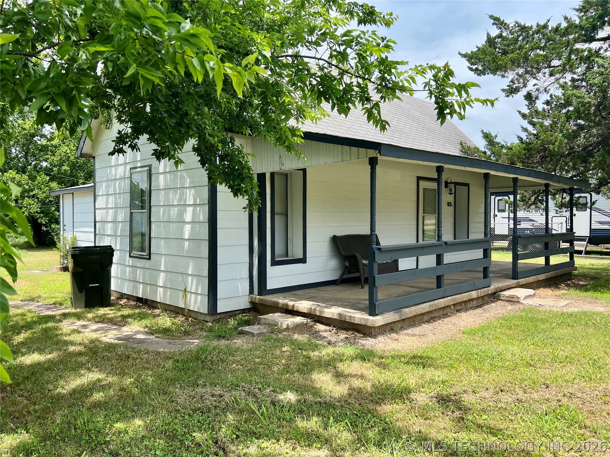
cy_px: 228
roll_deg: +0.0
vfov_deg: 53.1
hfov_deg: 67.3
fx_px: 458
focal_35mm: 26
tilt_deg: -1.6
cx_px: 305
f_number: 1.5
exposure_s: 1/1934
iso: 50
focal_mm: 5.7
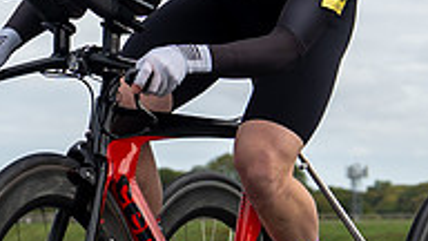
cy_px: 282
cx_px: 29
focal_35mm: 268
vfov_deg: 4.5
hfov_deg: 8.0
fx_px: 3041
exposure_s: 1/1000
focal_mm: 39
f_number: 3.5
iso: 100
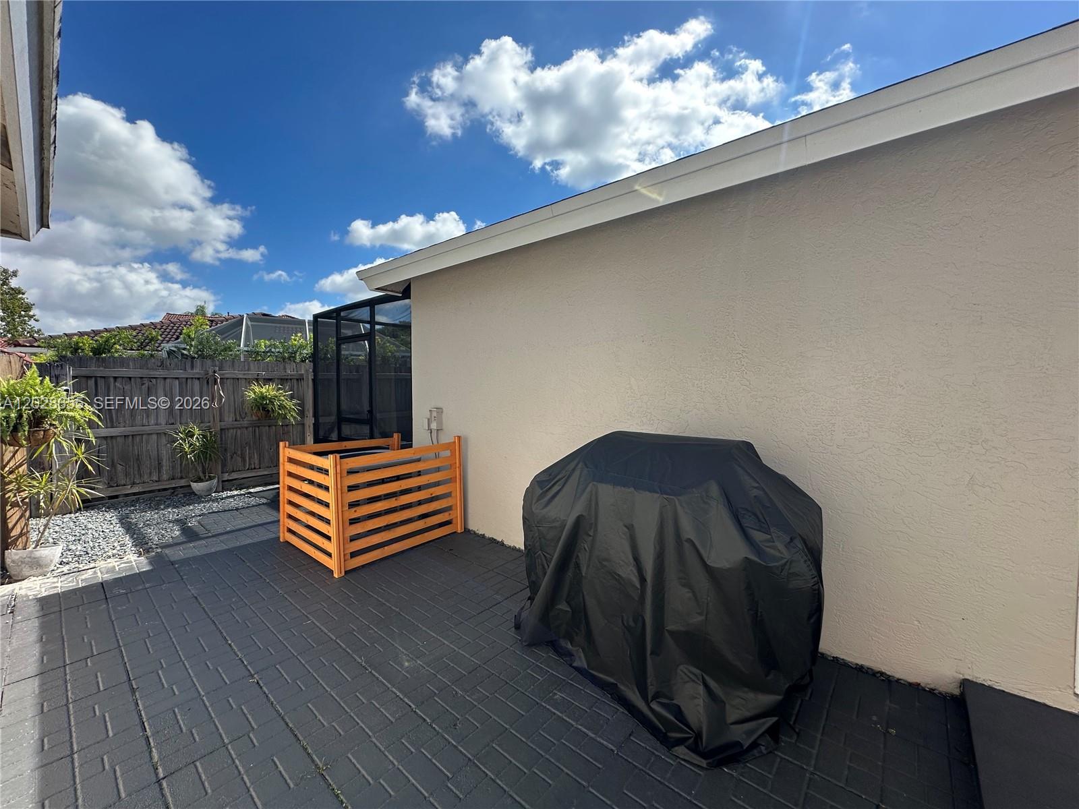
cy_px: 404
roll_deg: +0.0
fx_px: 436
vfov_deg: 85.7
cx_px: 540
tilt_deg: -1.5
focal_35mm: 14
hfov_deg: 102.1
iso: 50
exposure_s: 1/1435
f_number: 2.2
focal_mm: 2.22
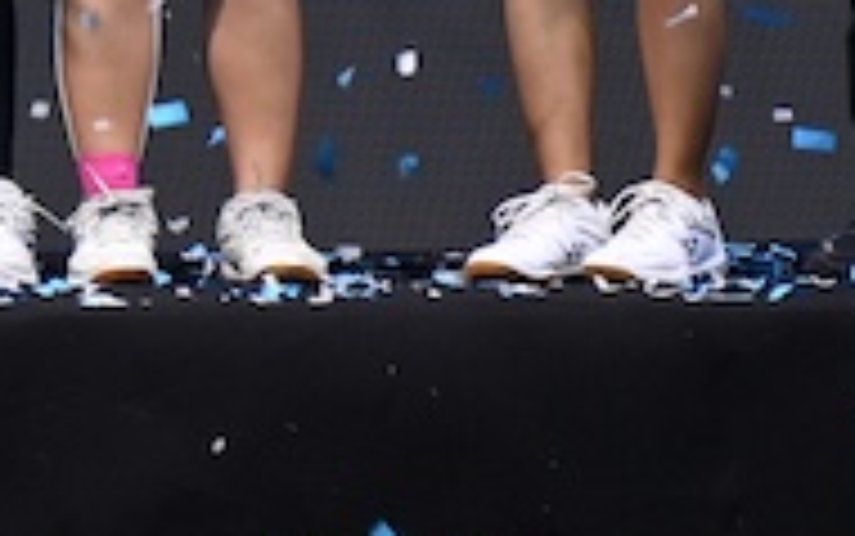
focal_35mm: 334
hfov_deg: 6.1
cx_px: -1071
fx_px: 7787
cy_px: -840
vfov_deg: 3.9
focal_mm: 52
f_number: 3.5
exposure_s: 1/100
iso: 400
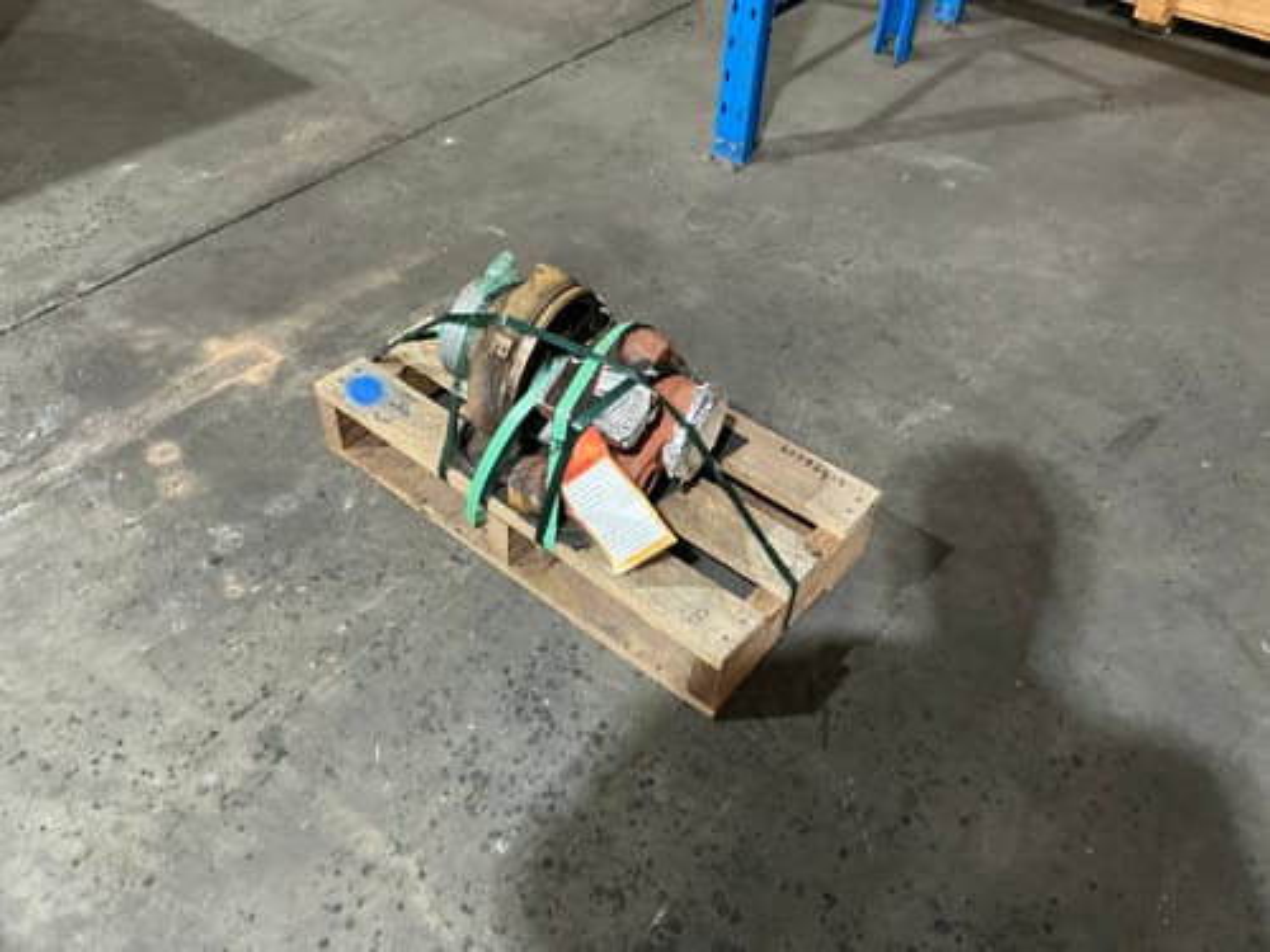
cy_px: 476
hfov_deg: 63.4
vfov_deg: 49.7
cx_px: 635
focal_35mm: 28
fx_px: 1027
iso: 250
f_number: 1.8
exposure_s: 1/33
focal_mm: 3
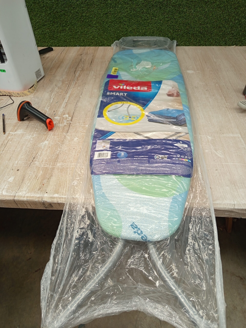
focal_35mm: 24
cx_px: 123
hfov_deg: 56.8
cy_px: 164
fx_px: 227
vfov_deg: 71.6
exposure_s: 1/100
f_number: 1.7
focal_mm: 5.24
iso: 73
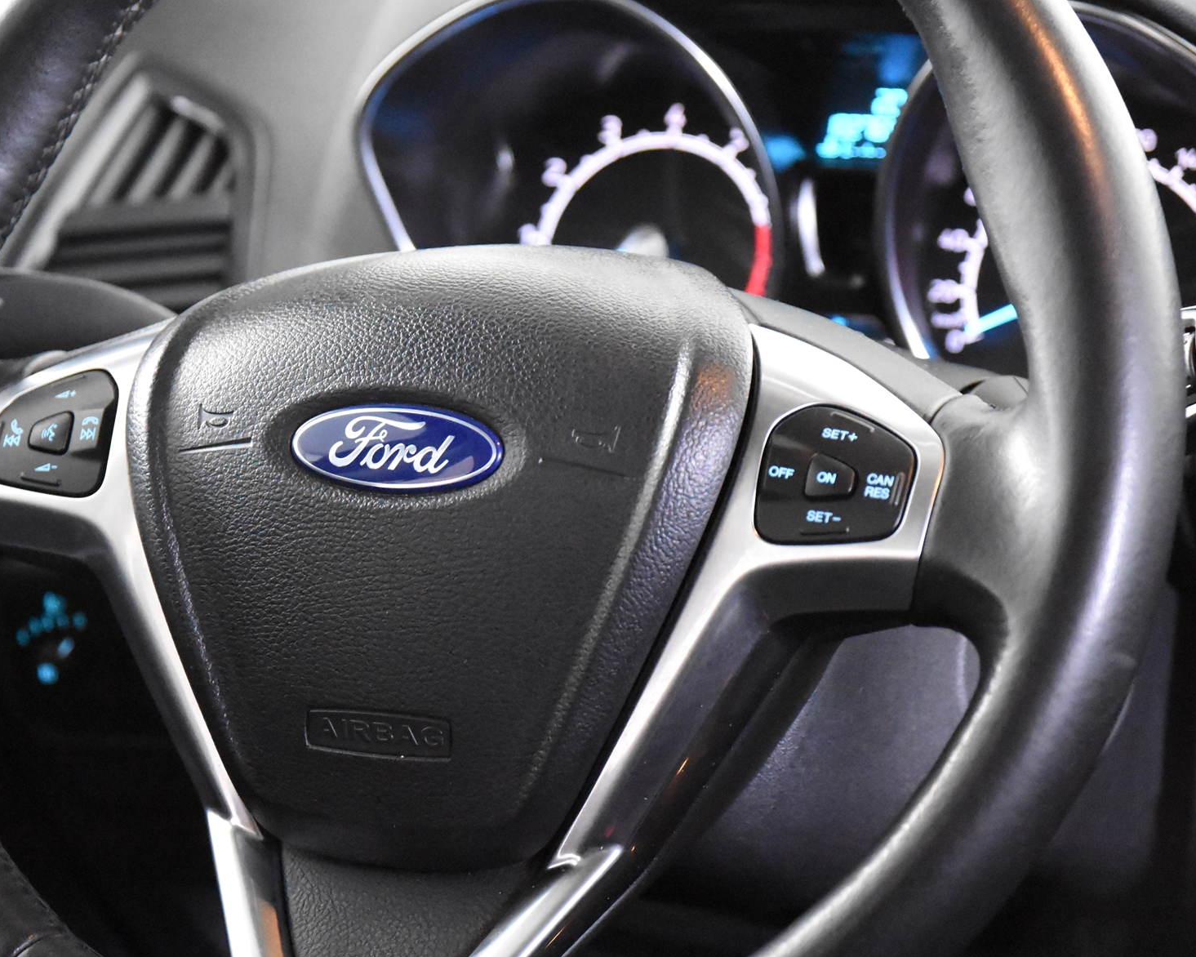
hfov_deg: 17.9
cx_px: 415
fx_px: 3787
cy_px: 483
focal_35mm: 107
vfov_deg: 14.4
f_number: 4
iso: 12800
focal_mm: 58
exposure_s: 1/60
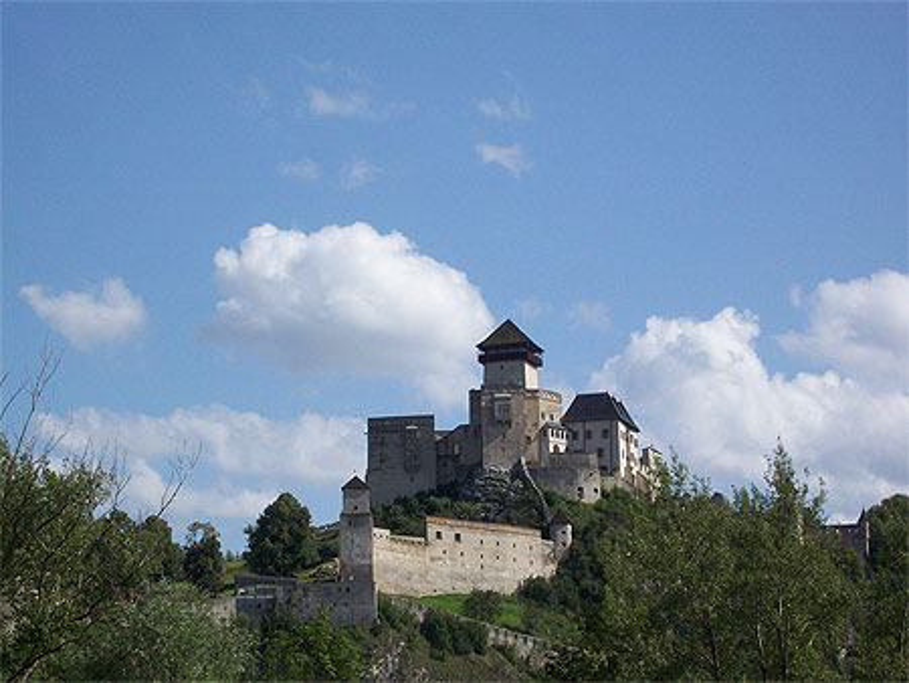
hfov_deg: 18.2
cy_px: 342
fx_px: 2838
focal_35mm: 108
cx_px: 454
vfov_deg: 13.7
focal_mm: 18
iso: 80
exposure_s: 1/300
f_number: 8.5
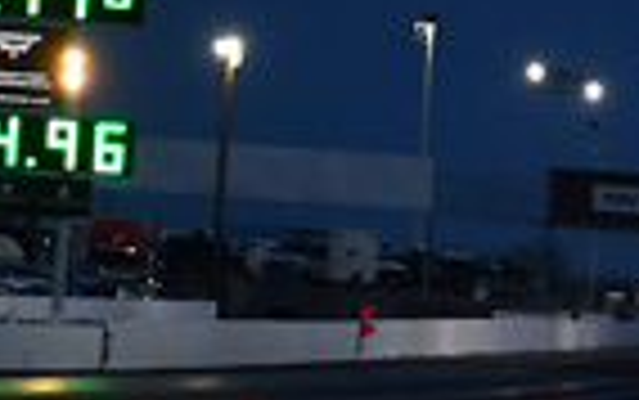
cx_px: 716
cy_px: 187
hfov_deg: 4.9
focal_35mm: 431
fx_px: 7512
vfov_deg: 3.1
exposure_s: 1/250
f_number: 4
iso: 500
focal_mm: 80
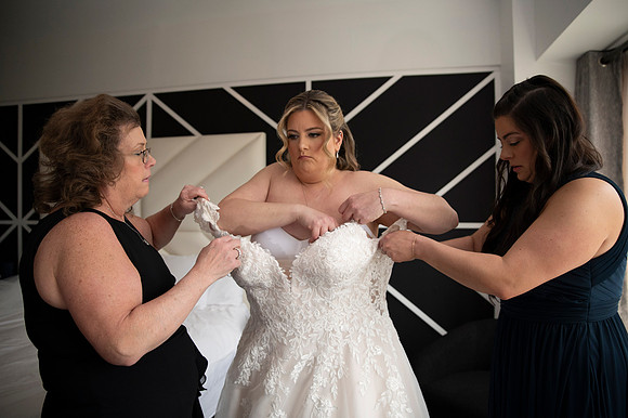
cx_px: 314
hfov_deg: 73.8
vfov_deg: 53.1
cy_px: 209
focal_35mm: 24
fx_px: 418
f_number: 2.8
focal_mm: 24
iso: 1600
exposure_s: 1/1600
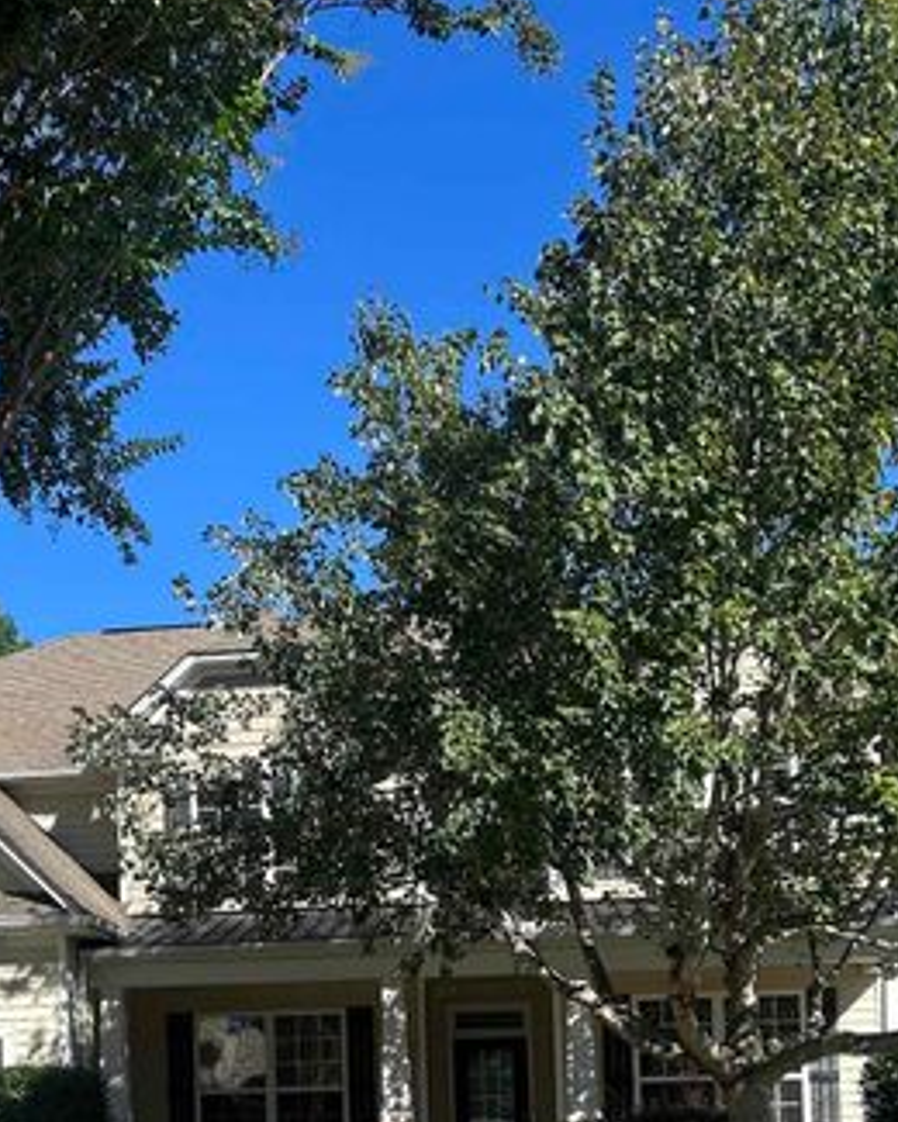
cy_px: 1041
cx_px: 242
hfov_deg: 28.8
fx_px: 1728
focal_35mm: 52
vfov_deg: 33.8
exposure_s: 1/3356
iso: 50
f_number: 1.5
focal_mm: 5.7
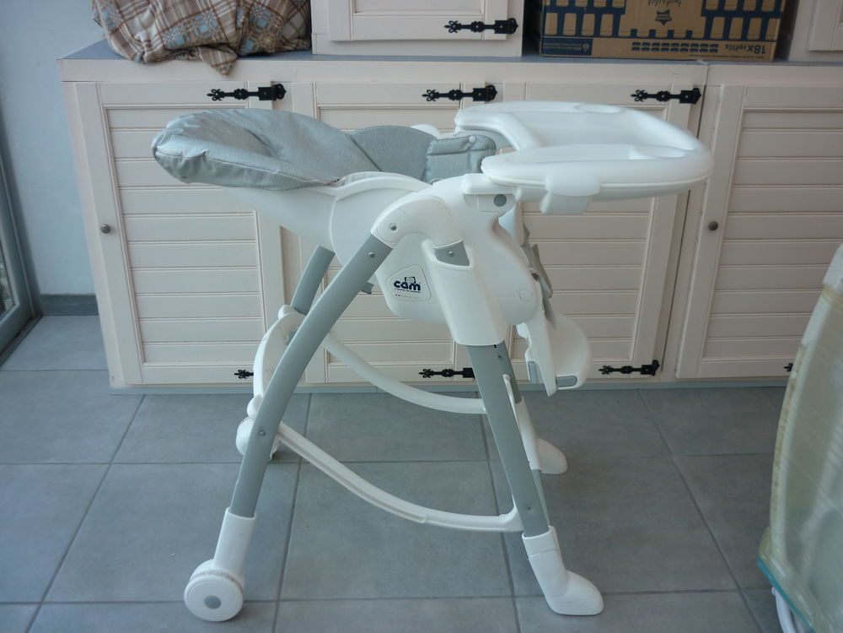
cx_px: 422
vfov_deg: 42.9
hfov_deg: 55.4
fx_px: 804
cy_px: 316
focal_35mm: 33
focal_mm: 5.5
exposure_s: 1/80
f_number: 2.8
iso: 80
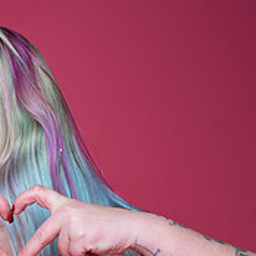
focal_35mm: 99
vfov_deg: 17.2
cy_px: 249
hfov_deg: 16.5
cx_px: -90
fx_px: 828
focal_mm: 35
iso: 100
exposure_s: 1/160
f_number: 8
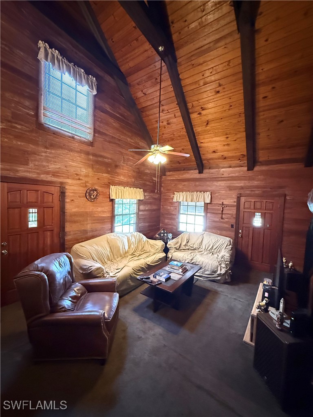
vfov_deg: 102.1
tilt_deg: -1.8
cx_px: 156
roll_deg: -2.2
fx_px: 169
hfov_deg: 85.7
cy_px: 208
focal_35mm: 14
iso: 1000
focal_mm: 2.22
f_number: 2.2
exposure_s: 1/40
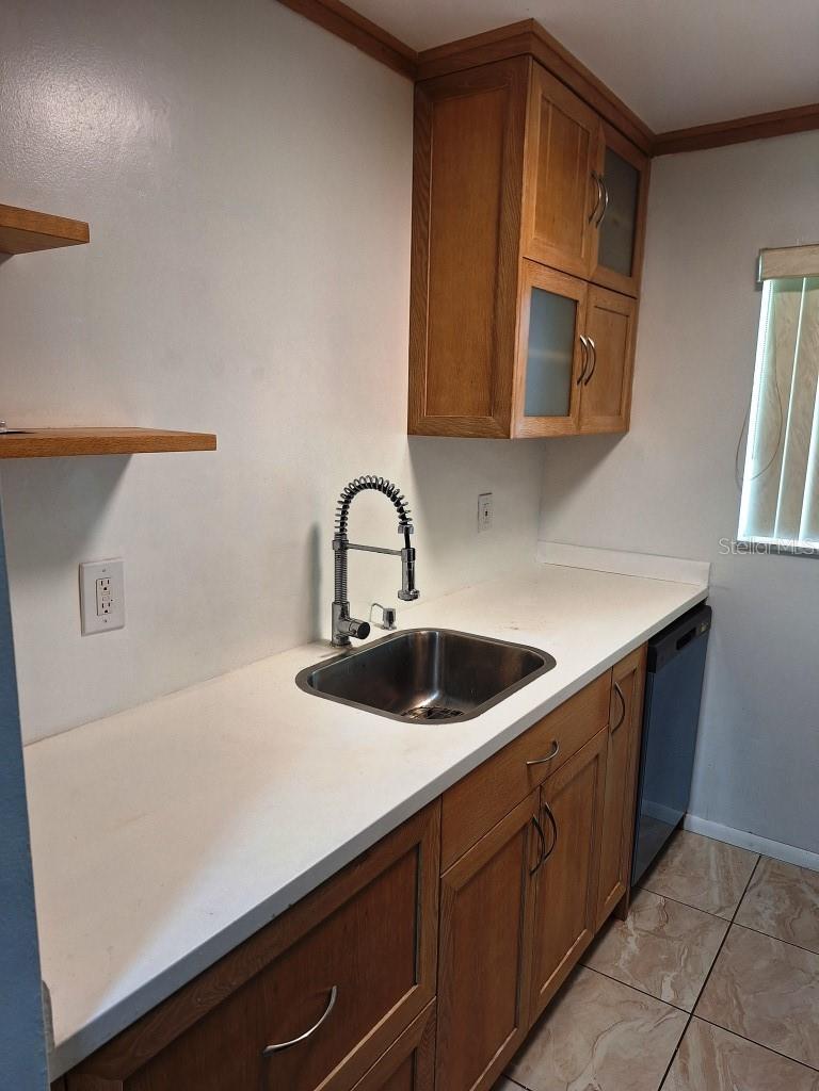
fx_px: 726
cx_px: 410
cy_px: 546
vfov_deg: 73.9
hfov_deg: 58.9
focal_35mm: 23
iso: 64
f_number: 1.8
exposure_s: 1/40
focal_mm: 5.54
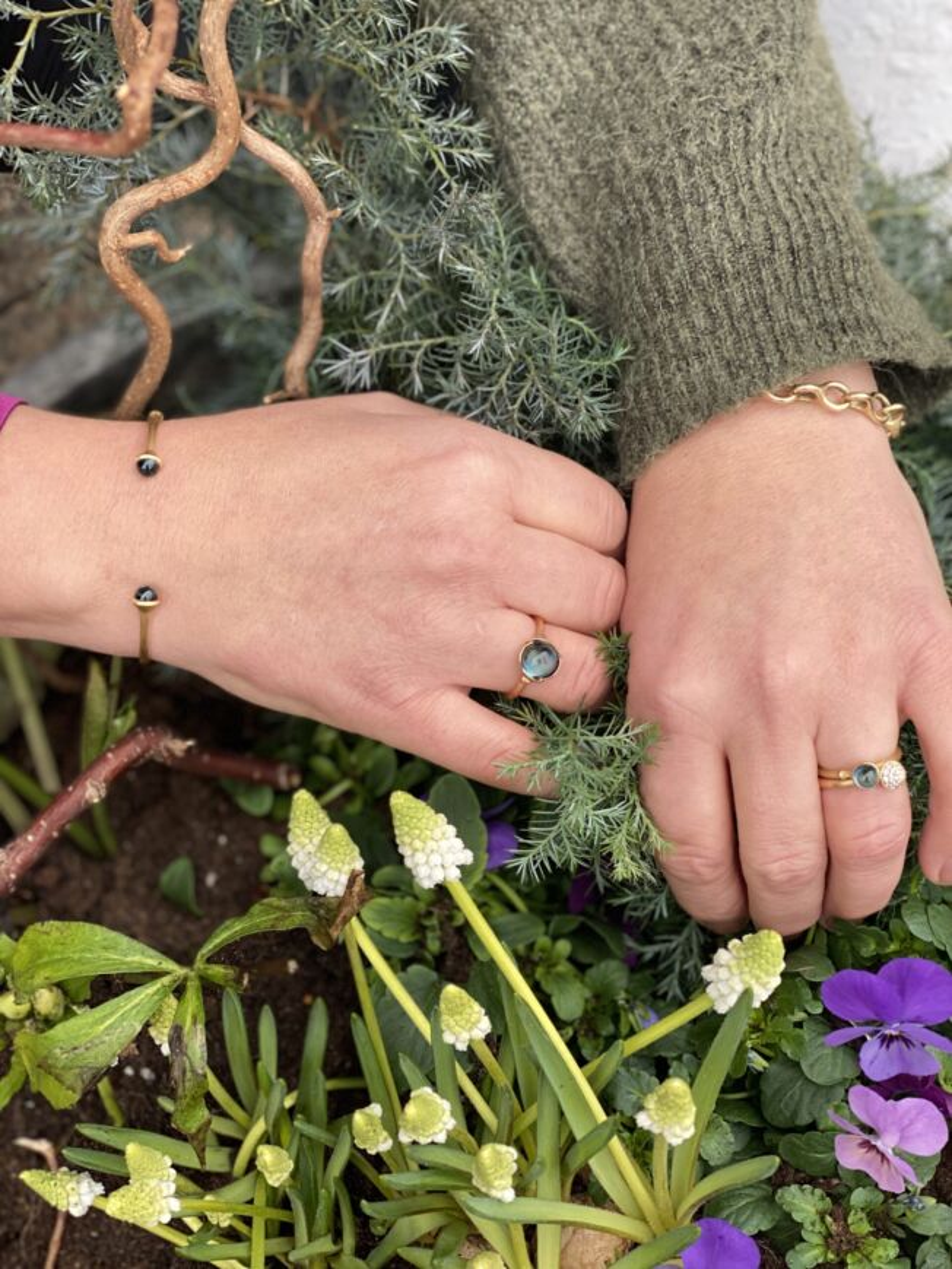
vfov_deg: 36.8
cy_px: 634
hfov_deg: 28.0
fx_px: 1906
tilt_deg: -52.9
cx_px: 476
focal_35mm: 52
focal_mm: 6
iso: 80
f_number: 2
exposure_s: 1/122
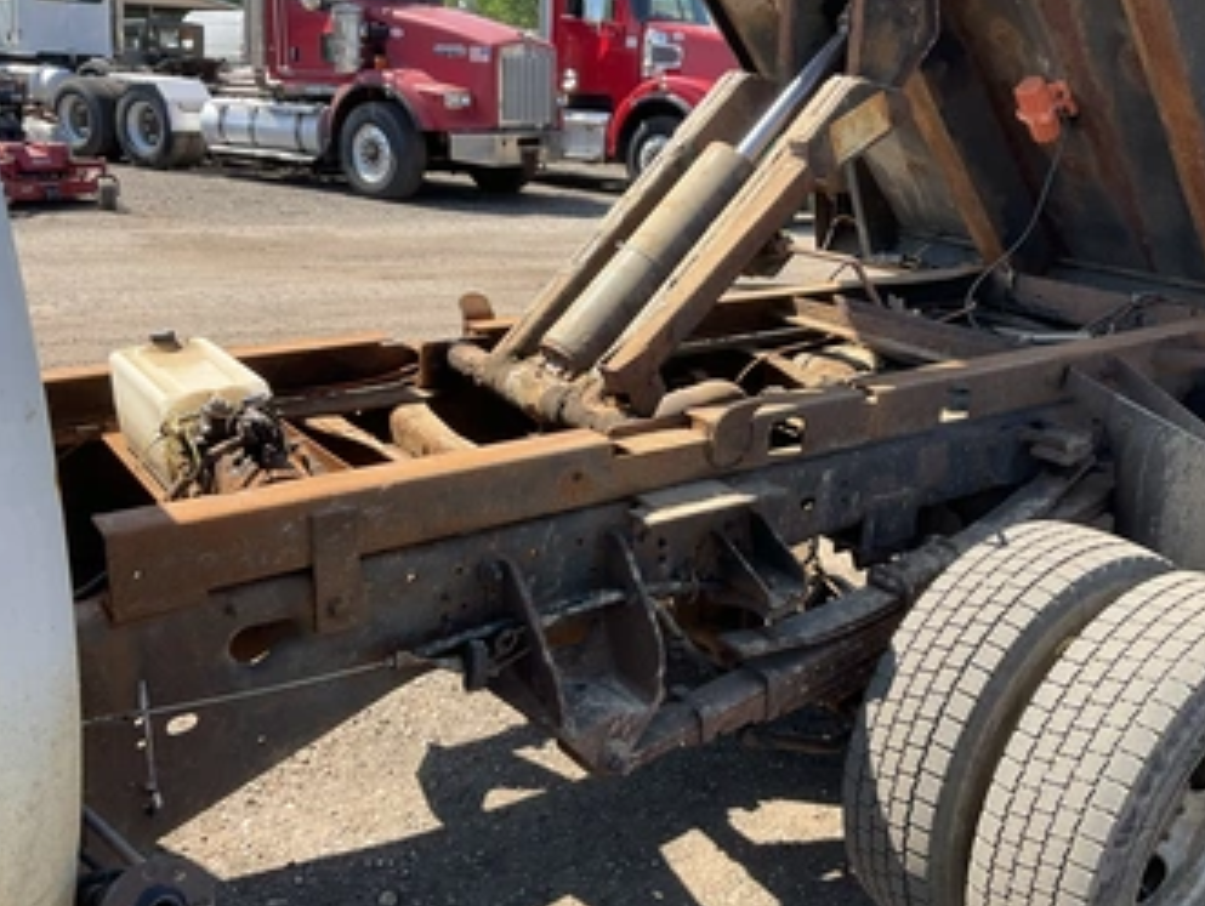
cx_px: 666
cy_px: 440
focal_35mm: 35
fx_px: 1220
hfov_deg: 52.5
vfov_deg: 40.8
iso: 25
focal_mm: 3
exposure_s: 1/551
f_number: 1.8
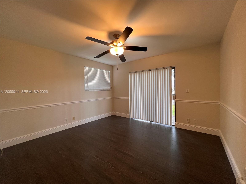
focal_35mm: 13
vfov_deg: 89.9
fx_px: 92
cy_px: 92
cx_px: 123
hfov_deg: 106.2
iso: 200
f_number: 1.8
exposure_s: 1/120
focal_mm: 1.57
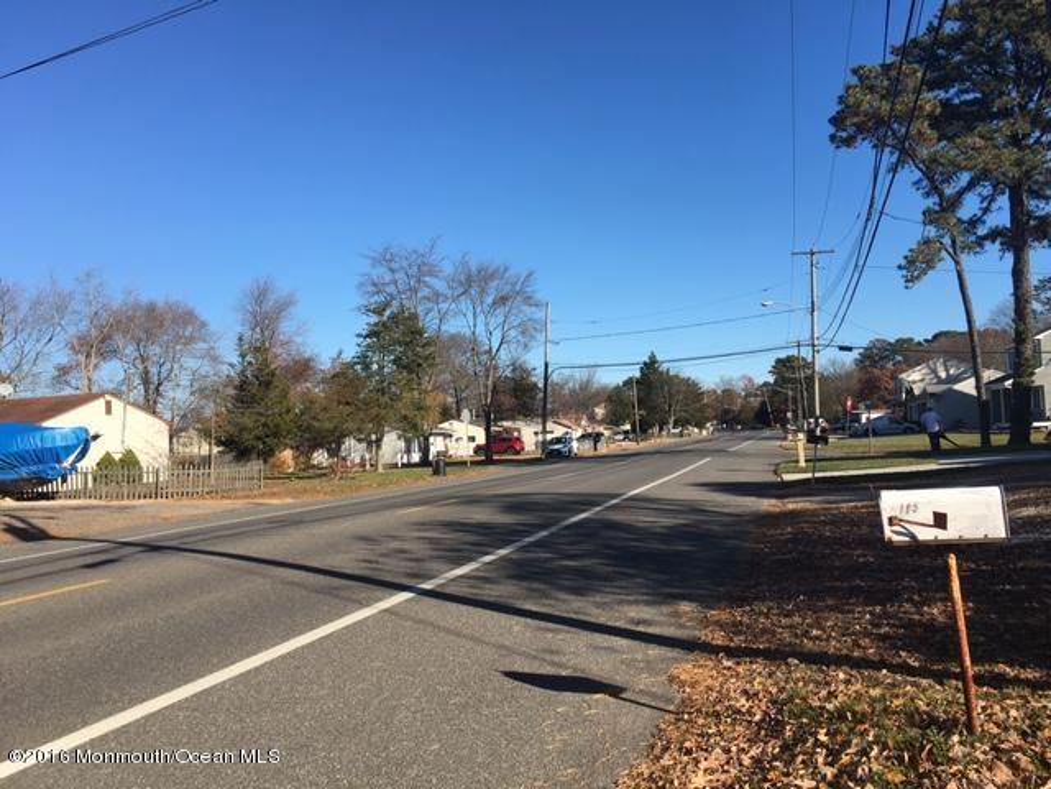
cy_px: 394
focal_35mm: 29
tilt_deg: +3.6
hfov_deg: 61.7
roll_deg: +4.7
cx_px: 526
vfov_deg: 48.2
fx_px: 880
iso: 25
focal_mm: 4.15
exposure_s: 1/1425
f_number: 2.2
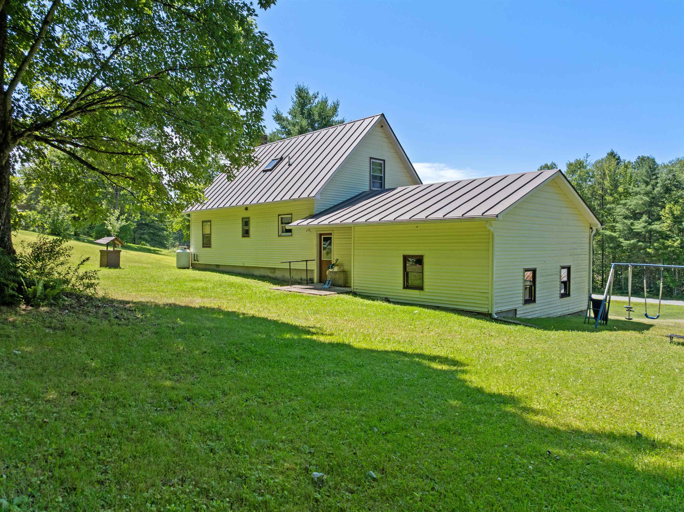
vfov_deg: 56.8
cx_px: 342
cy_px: 256
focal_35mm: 24
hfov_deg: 71.6
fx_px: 474
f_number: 2.8
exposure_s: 1/1000
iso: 170
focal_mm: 12.29
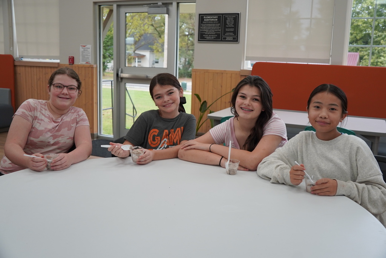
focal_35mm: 37
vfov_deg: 36.0
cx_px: 193
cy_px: 129
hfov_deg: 51.9
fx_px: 397
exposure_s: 1/160
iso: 500
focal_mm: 25
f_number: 4
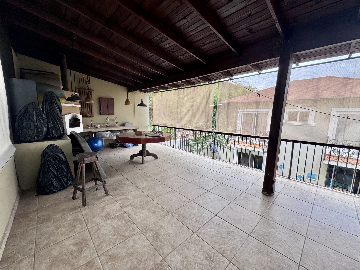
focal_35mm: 14
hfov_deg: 102.1
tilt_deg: -8.1
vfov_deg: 85.7
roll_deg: -1.8
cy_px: 135
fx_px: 146
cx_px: 180
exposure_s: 1/225
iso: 40
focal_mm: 2.22
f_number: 2.2
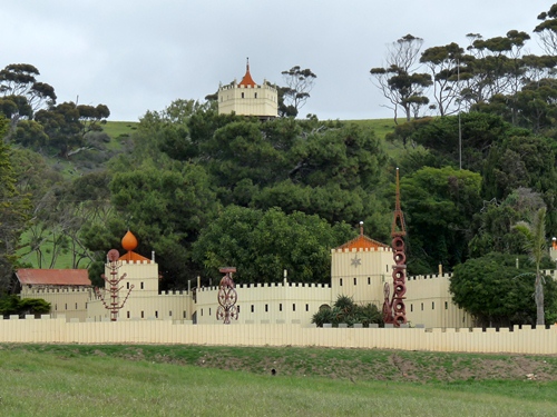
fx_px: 2945
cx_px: 278
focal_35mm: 183
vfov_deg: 8.1
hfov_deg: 10.8
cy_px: 208
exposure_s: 1/400
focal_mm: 23
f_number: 5.6
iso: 160
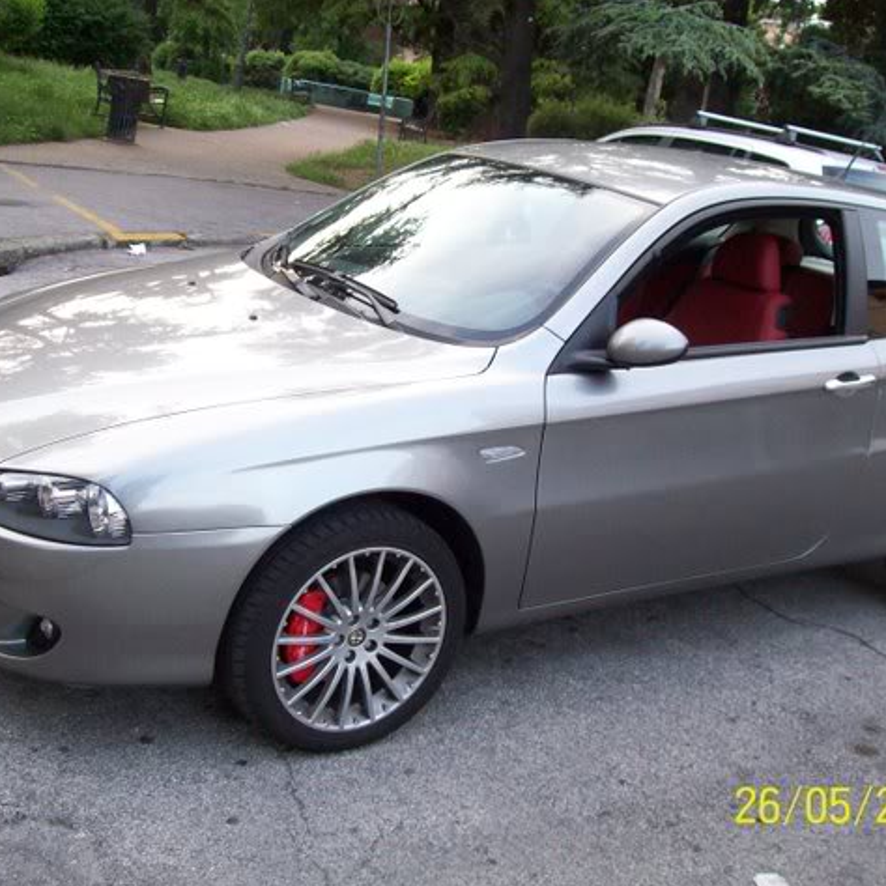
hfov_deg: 39.2
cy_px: 445
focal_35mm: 43
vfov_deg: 39.2
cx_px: 456
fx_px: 1245
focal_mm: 6
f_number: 2.7
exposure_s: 1/64
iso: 200
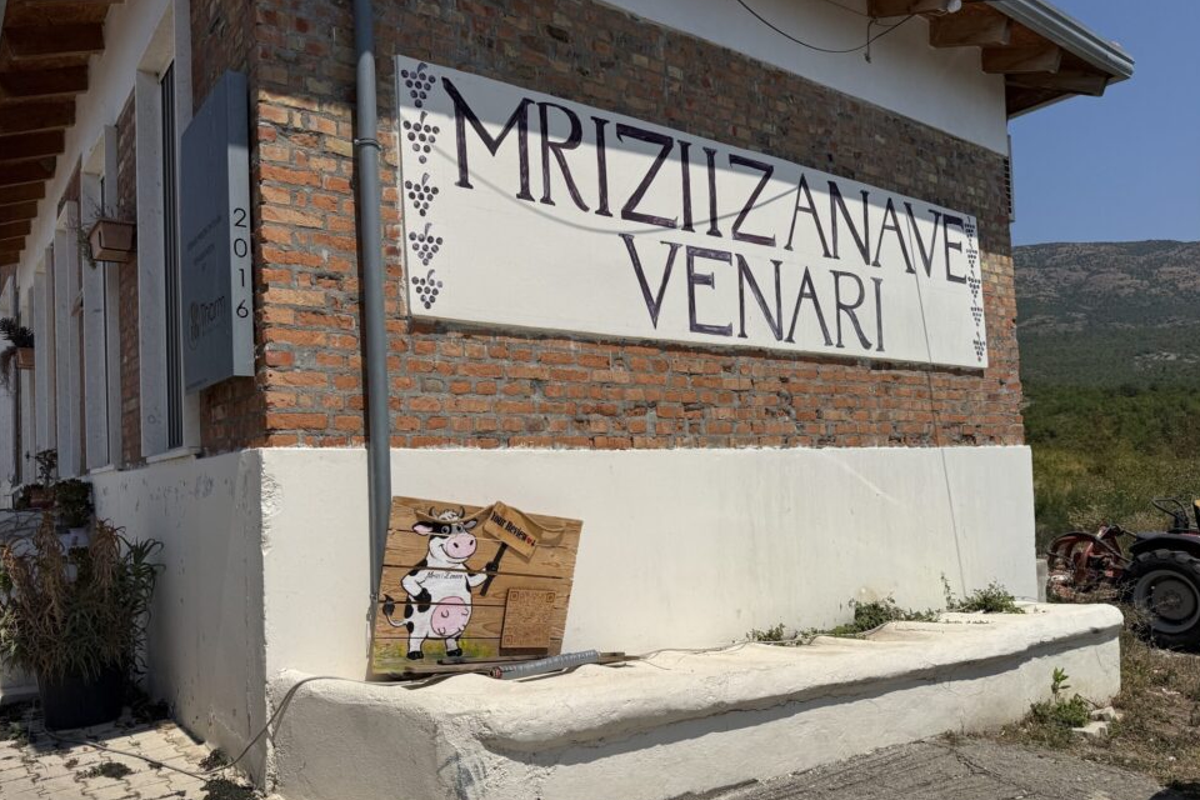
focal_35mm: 26
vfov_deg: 49.5
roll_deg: +1.6
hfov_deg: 69.4
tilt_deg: +2.6
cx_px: 601
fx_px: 867
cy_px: 445
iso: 80
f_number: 1.78
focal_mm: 6.76
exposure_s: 1/14286
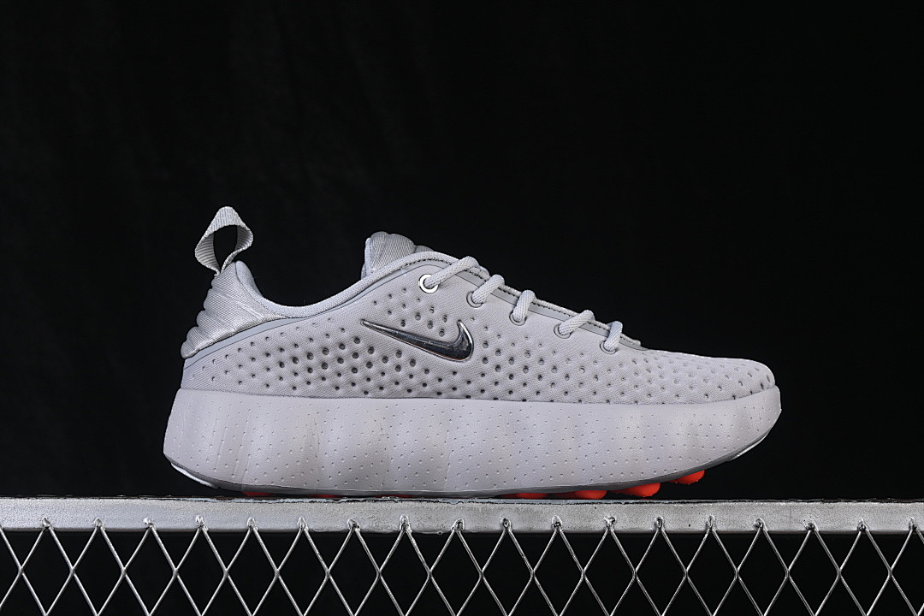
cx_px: 462
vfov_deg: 18.2
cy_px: 308
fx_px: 1925
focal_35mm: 75
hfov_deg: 27.0
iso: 160
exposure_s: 1/80
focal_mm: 50
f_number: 8
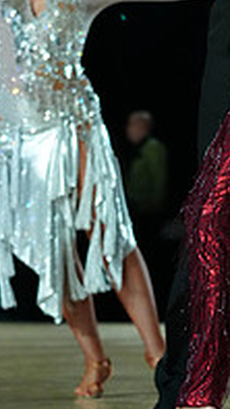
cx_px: 308
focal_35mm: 275
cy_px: -137
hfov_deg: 4.4
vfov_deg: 7.7
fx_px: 2978
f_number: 4
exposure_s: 1/500
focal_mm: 89
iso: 3200
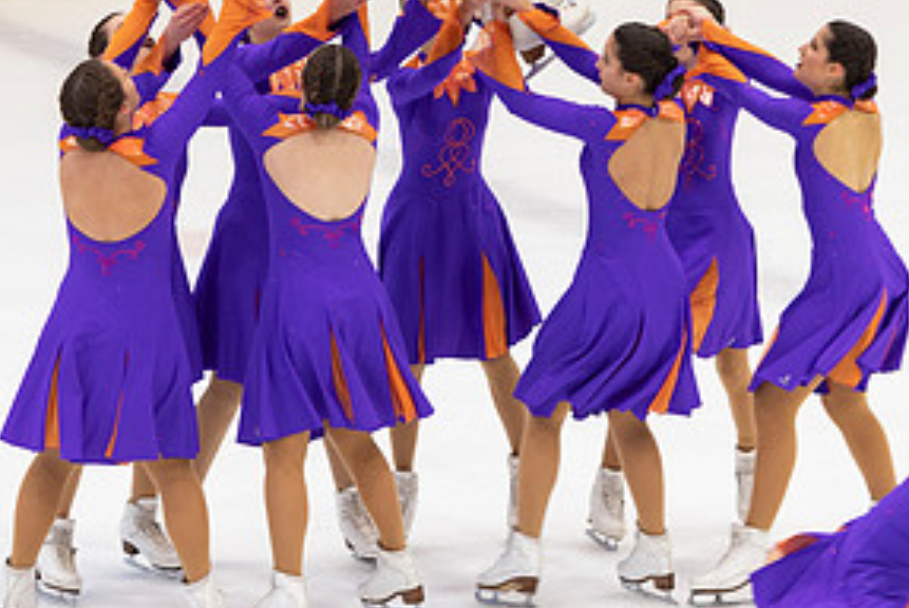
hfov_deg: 5.7
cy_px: 13
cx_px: 487
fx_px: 9175
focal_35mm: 363
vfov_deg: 3.8
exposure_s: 1/200
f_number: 3.5
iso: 500
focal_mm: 116
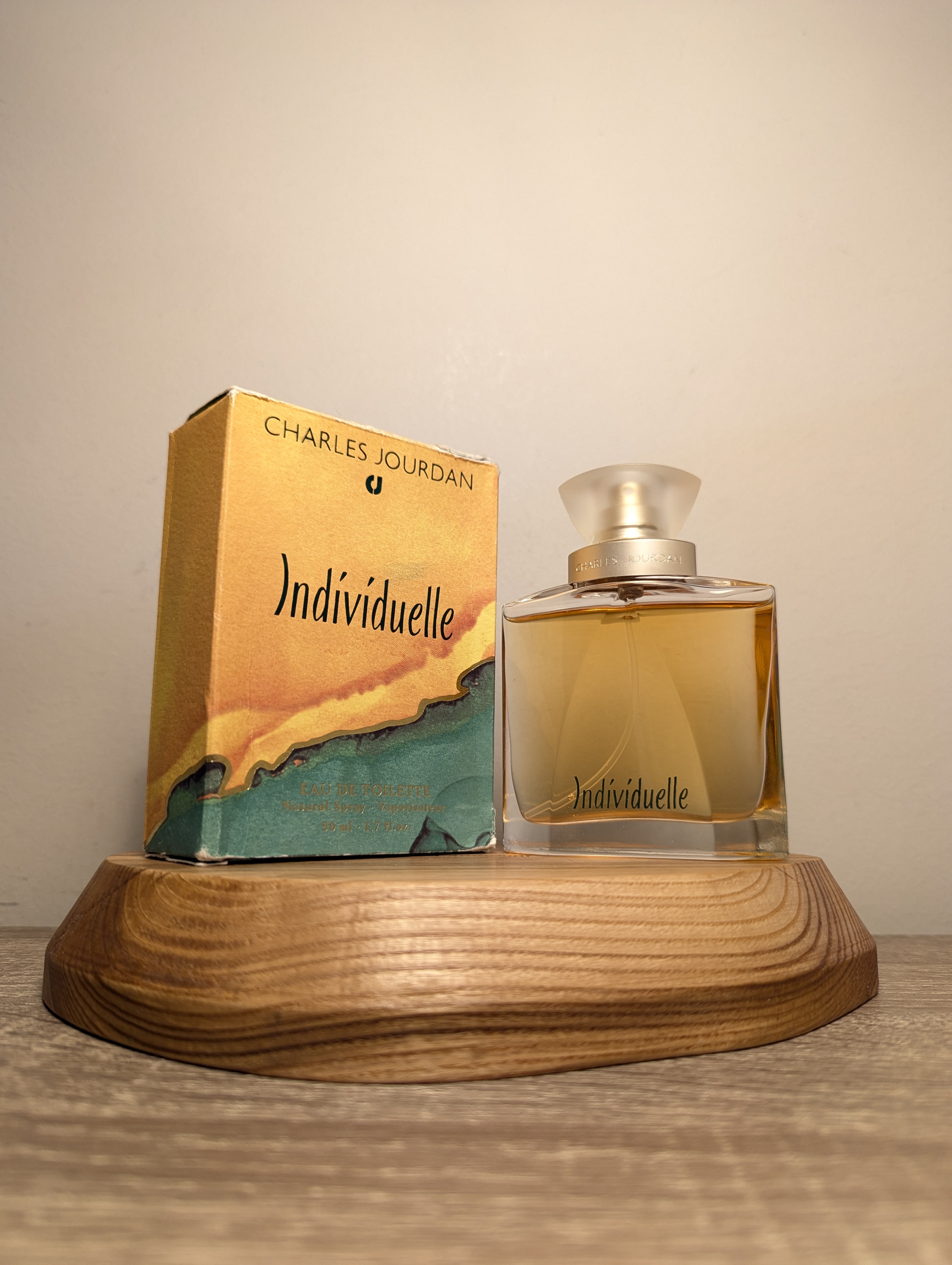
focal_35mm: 24
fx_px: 878
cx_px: 476
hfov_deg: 56.9
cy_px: 632
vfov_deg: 71.5
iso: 134
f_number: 1.85
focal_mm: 6.81
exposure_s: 1/100
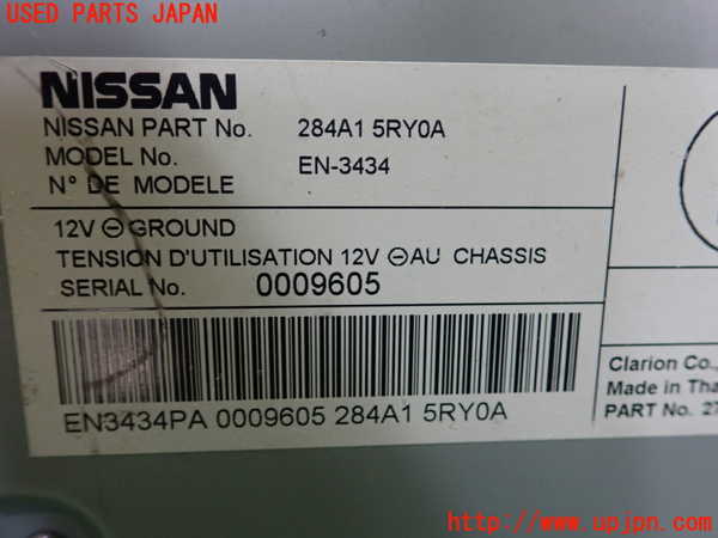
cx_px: 359
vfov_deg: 46.8
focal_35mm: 30
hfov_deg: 60.0
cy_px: 269
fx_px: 622
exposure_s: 1/125
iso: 320
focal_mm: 5.5
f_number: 2.3
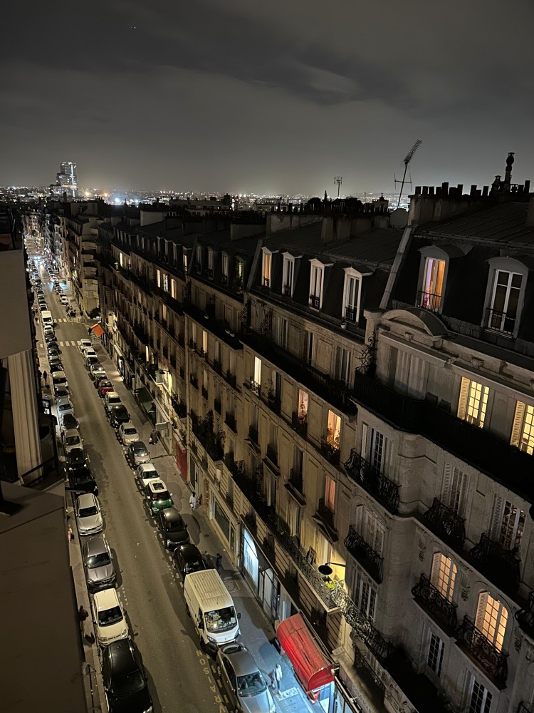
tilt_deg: -15.8
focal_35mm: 24
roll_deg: +2.1
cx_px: 267
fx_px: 494
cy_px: 356
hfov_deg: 56.8
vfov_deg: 71.6
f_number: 1.78
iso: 1600
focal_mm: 6.86
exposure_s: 1/14
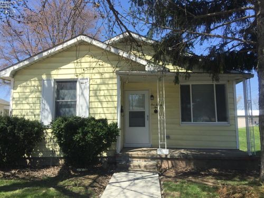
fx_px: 221
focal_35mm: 29
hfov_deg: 61.7
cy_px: 99
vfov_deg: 48.2
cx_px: 132
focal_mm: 4.15
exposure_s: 1/1412
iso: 32
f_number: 2.2
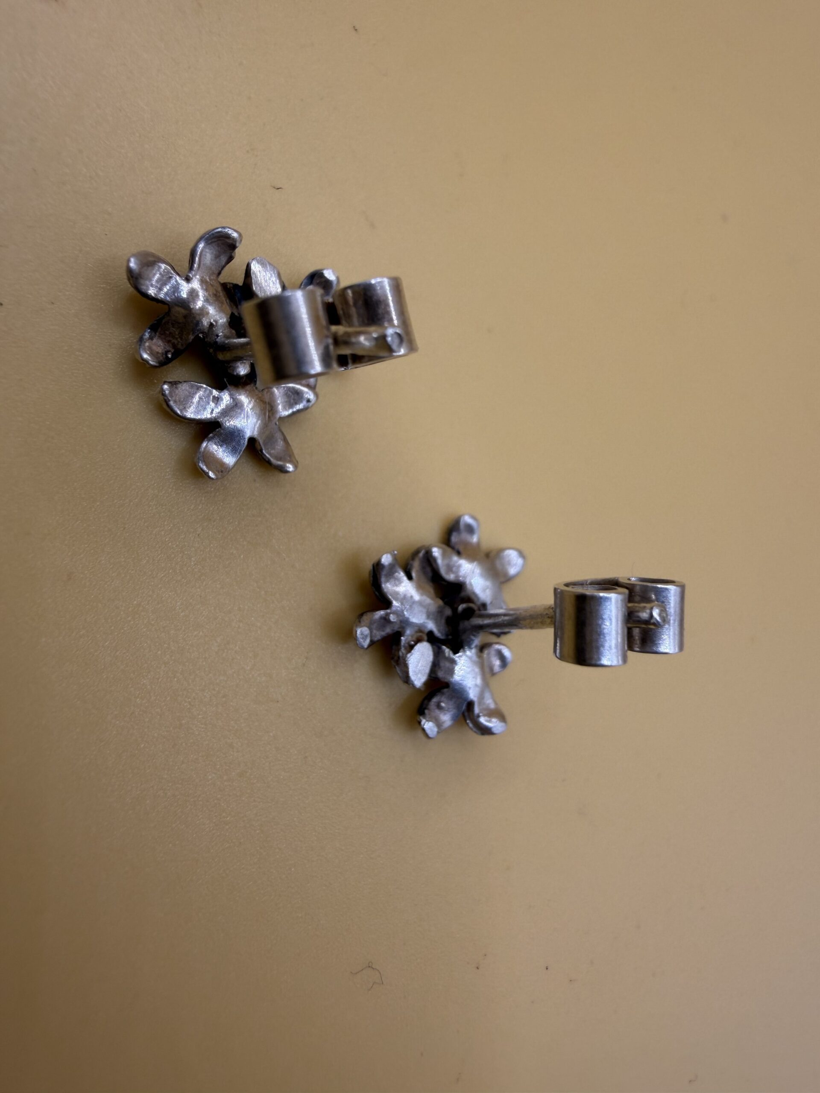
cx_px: 410
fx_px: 758
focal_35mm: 24
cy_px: 546
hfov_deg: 56.8
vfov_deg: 71.6
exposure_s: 1/162
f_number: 2.2
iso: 40
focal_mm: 2.22
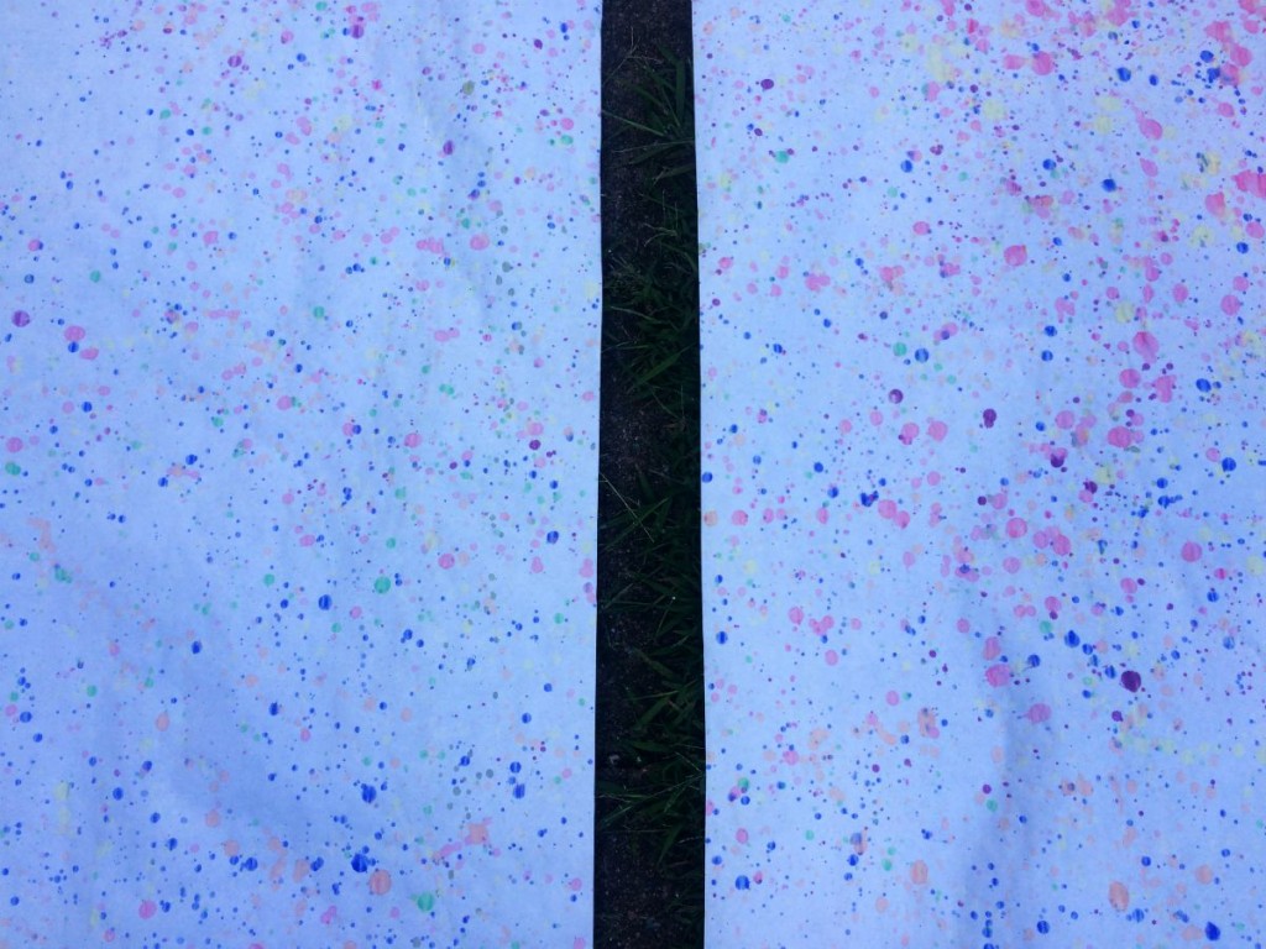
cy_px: 474
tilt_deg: -76.1
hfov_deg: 61.7
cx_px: 633
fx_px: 1061
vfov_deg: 48.2
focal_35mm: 29
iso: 32
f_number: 2.2
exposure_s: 1/562
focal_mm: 4.15
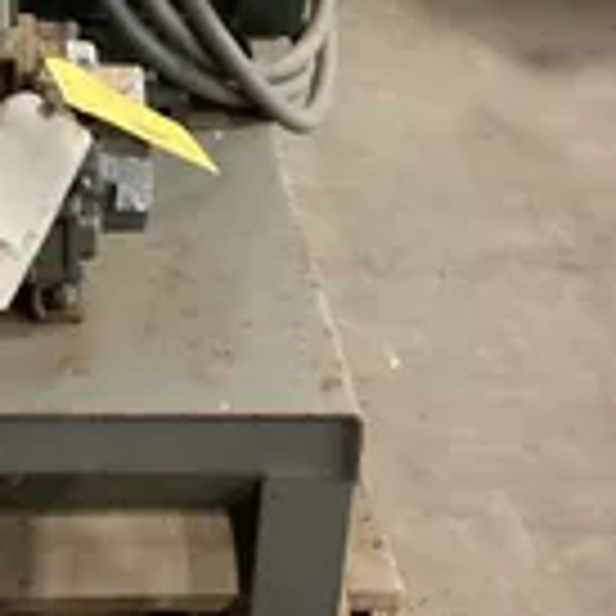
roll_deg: +0.6
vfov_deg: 21.4
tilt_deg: -25.5
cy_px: 139
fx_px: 1611
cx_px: 81
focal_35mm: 80
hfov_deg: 21.3
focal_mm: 3.3
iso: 640
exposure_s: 1/24
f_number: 2.4
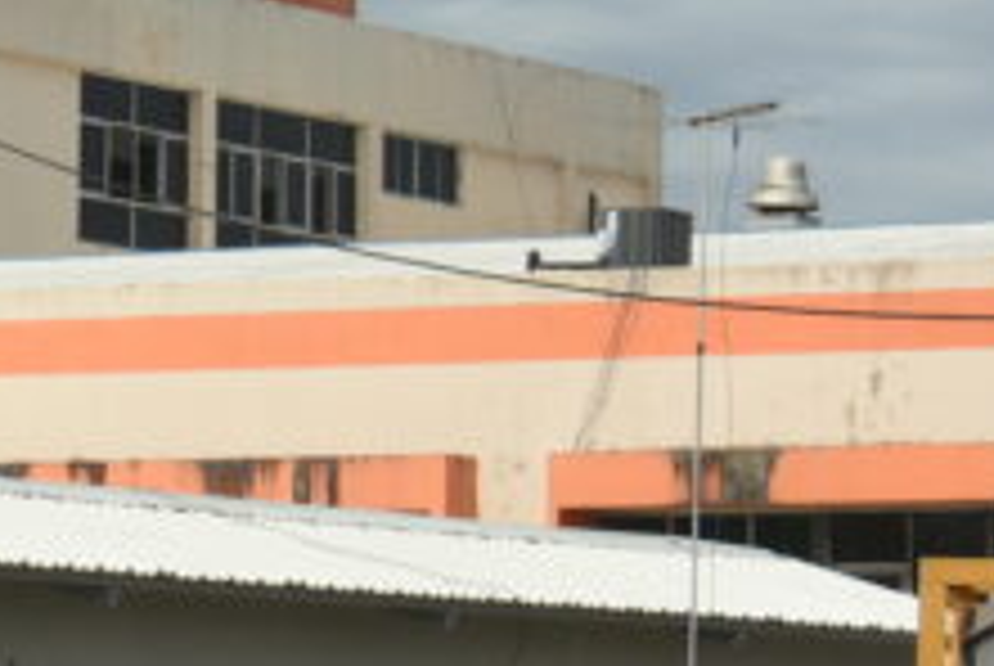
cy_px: 259
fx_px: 7492
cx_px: -598
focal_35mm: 271
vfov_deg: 5.1
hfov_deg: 7.4
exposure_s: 1/400
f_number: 10
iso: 200
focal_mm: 50
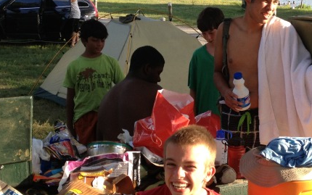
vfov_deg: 18.9
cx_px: 205
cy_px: 92
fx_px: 587
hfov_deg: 29.6
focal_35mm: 69
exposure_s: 1/397
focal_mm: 4.28
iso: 50
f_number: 2.4
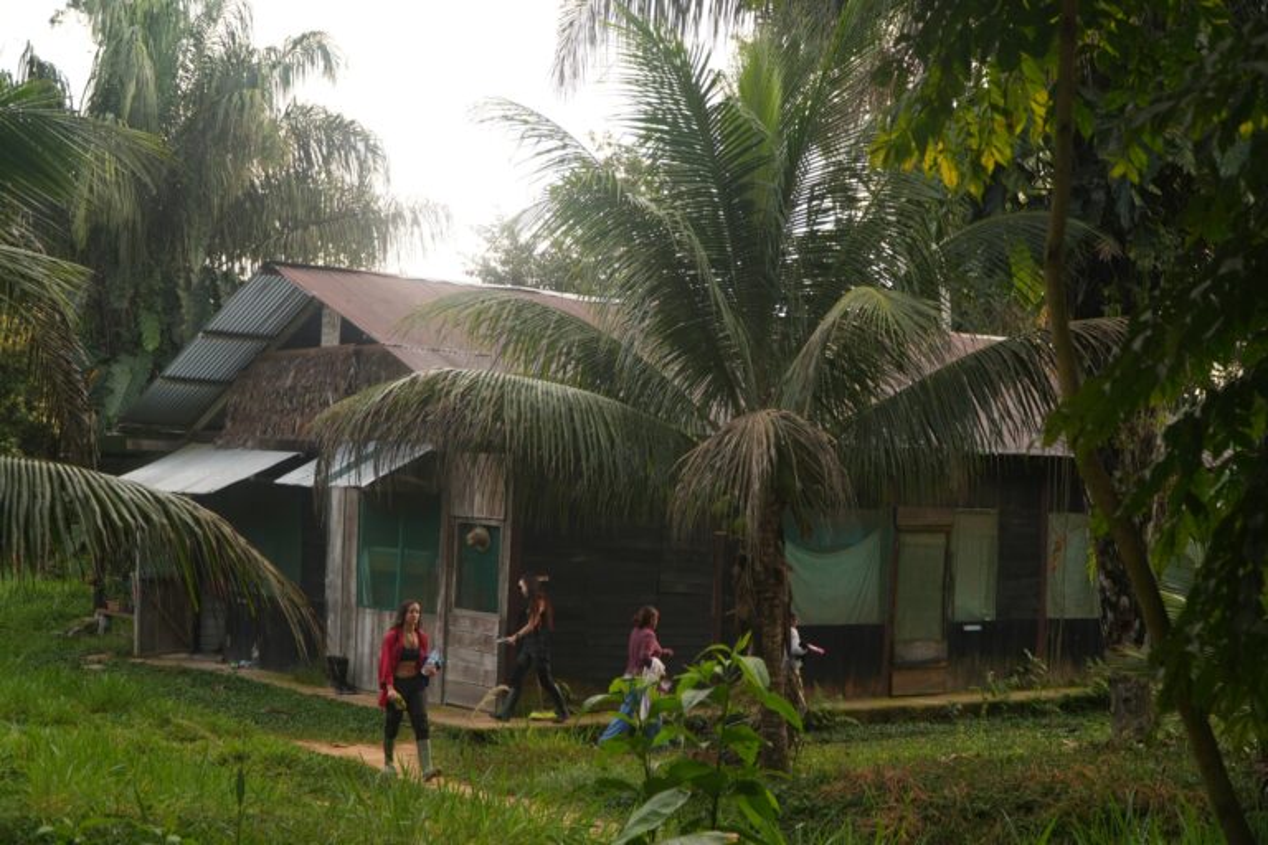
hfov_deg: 42.3
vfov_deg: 28.9
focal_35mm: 46
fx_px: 1638
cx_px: 634
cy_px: 422
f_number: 4
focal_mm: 31
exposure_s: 1/200
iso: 200
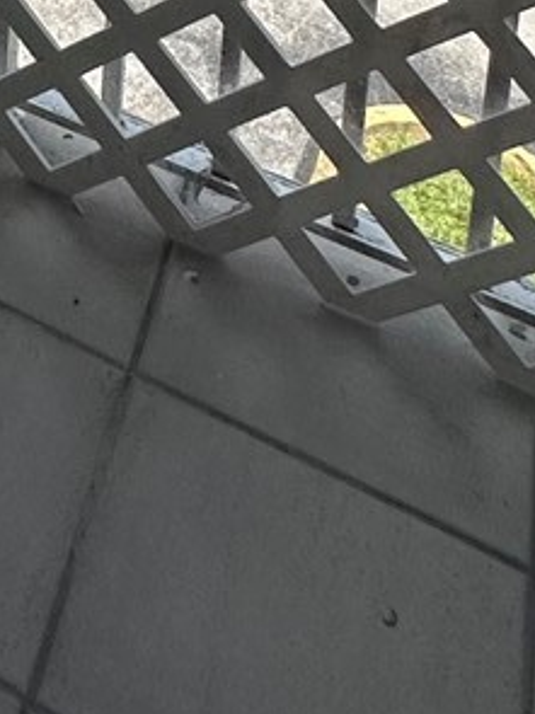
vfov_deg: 16.7
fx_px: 1567
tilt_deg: -13.4
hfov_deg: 15.8
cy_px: -823
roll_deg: +1.4
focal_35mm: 76
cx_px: -487
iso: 50
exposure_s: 1/2564
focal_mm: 2.22
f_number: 2.2
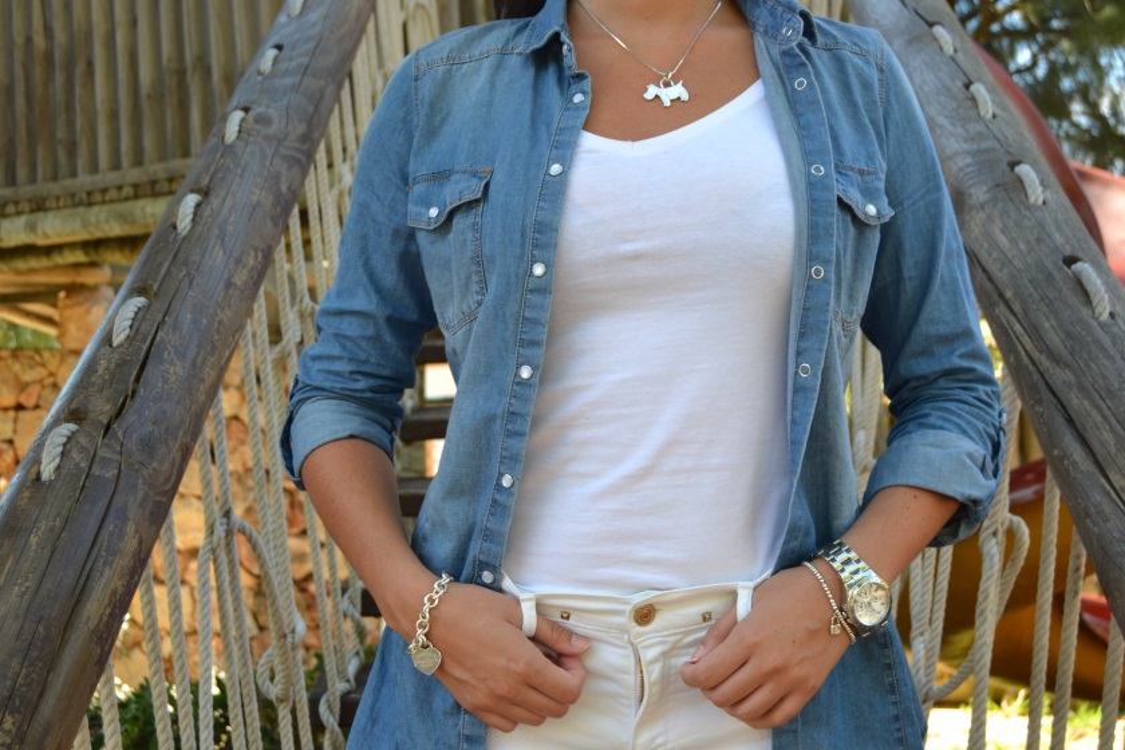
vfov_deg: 29.9
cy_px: 375
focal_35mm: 45
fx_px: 1406
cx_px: 562
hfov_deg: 43.6
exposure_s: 1/125
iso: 220
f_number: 5.6
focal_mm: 30
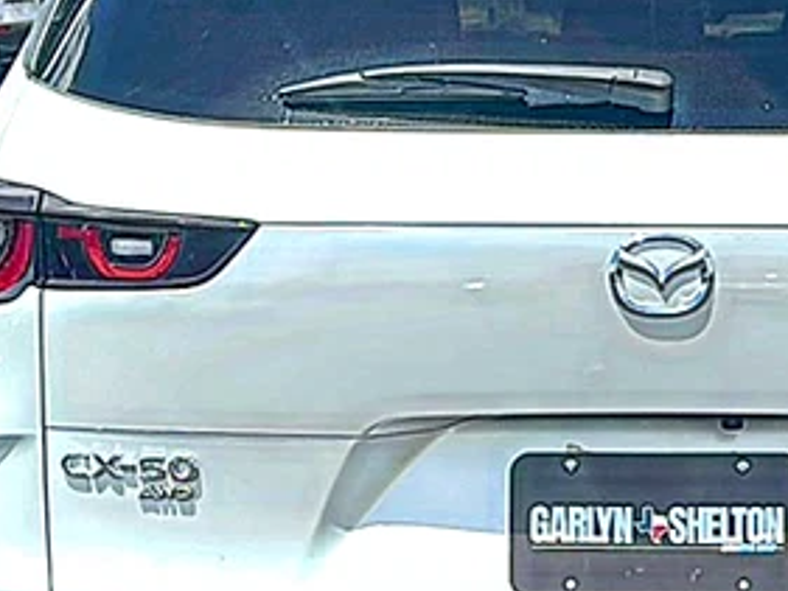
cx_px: 679
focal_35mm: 102
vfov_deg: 14.5
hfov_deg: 19.0
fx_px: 2323
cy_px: 419
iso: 80
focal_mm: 6.86
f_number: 1.78
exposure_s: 1/5587
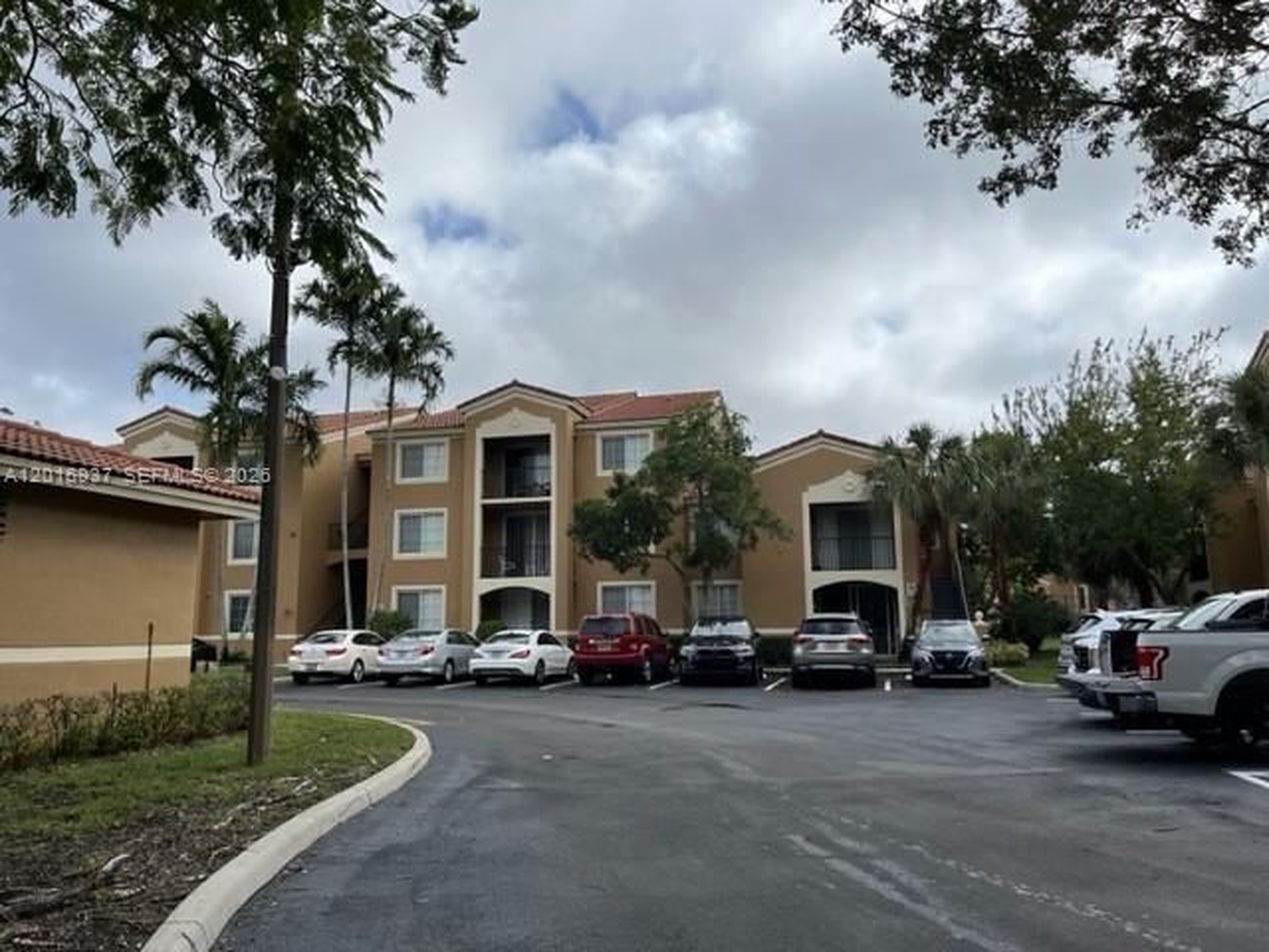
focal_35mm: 26
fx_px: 953
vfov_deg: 53.1
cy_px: 476
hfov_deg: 67.3
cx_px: 634
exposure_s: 1/5556
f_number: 1.6
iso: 50
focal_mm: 5.1
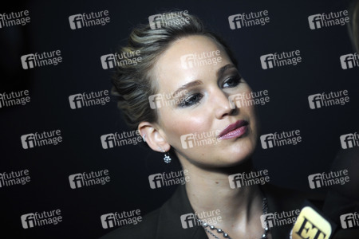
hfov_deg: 10.3
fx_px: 1994
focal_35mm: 200
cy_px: 120
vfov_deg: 6.9
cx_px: 180
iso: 1600
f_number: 2.8
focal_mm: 200
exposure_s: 1/640
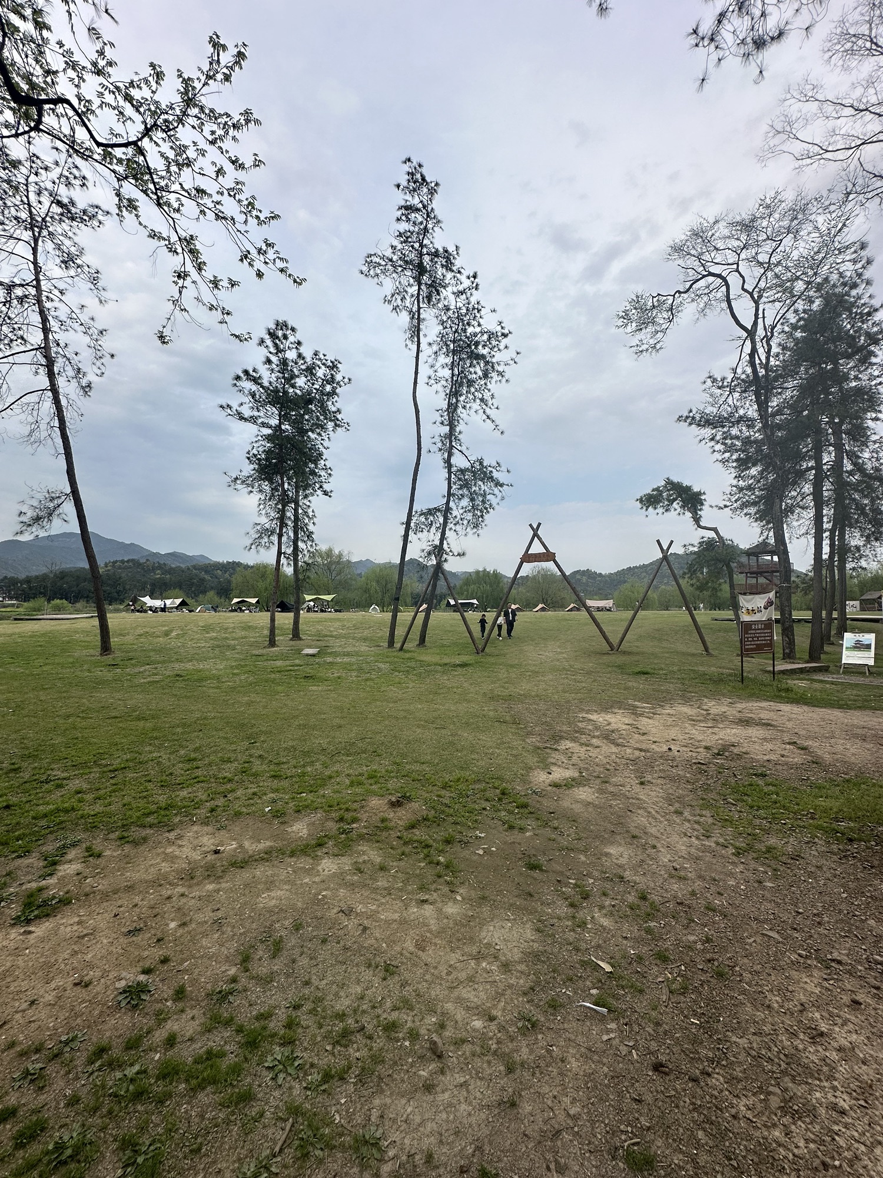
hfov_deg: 85.7
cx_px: 442
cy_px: 589
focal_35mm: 14
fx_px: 476
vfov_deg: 102.1
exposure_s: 1/1114
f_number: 2.2
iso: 40
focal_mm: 2.22
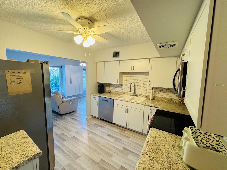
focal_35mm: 14
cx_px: 114
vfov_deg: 85.7
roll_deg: -1.4
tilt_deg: -6.9
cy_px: 85
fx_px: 92
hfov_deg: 102.1
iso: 200
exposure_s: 1/60
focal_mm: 2.22
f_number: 2.2
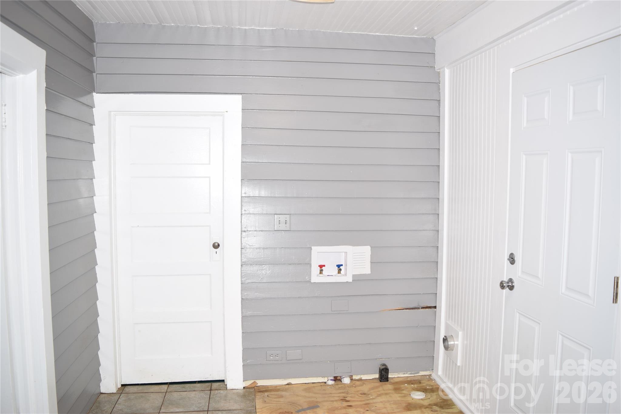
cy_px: 207
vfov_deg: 47.9
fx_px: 466
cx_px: 310
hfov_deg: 67.4
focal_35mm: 27
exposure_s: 1/60
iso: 100
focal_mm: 18
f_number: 3.5
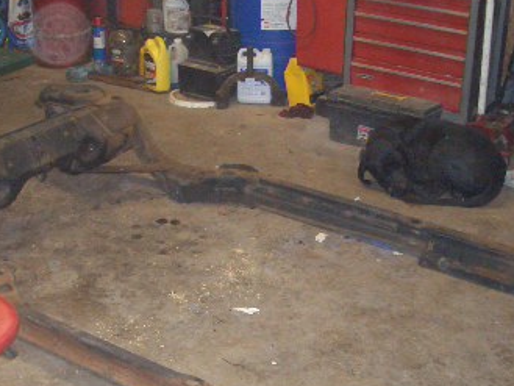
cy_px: 278
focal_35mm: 68
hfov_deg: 28.5
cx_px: 216
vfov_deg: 21.5
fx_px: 1010
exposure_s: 1/60
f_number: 2.6
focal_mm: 5.8
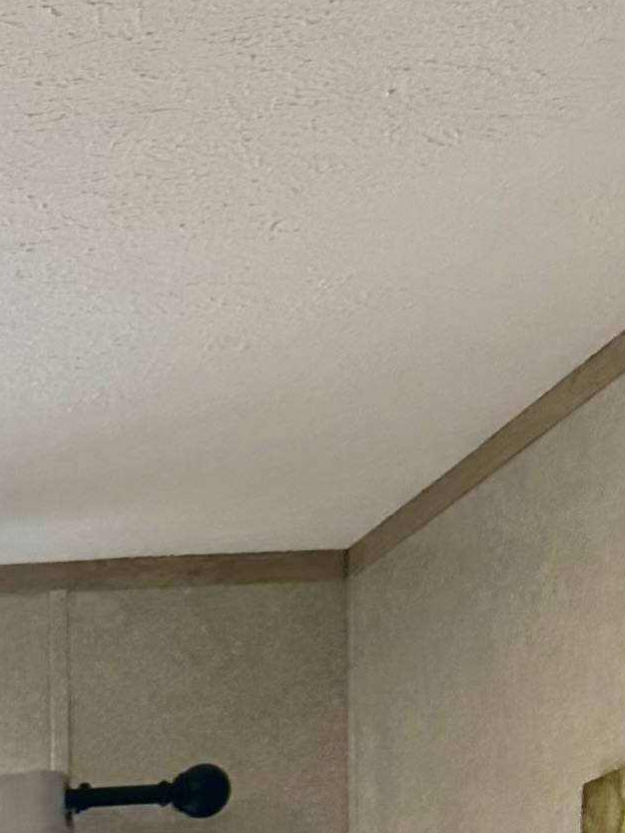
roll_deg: +1.5
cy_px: 1603
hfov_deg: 11.2
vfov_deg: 14.4
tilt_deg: -3.8
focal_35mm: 116
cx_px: -729
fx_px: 2791
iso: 64
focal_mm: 6.86
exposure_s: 1/120
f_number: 1.78
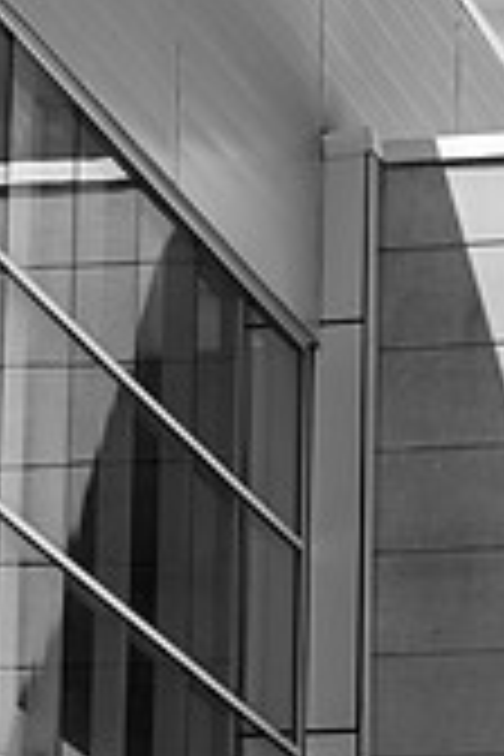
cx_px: 216
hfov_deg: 4.9
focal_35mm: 281
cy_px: 374
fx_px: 5901
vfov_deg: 7.3
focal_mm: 105
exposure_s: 1/200
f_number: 8
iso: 100
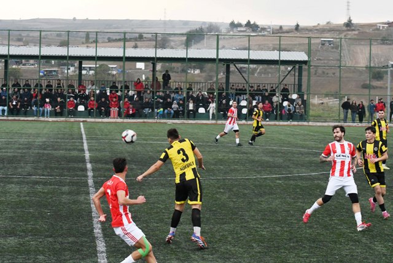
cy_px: 132
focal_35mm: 105
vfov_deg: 13.0
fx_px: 1146
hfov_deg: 19.5
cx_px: 196
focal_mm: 70
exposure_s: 1/1000
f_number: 8
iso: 6400
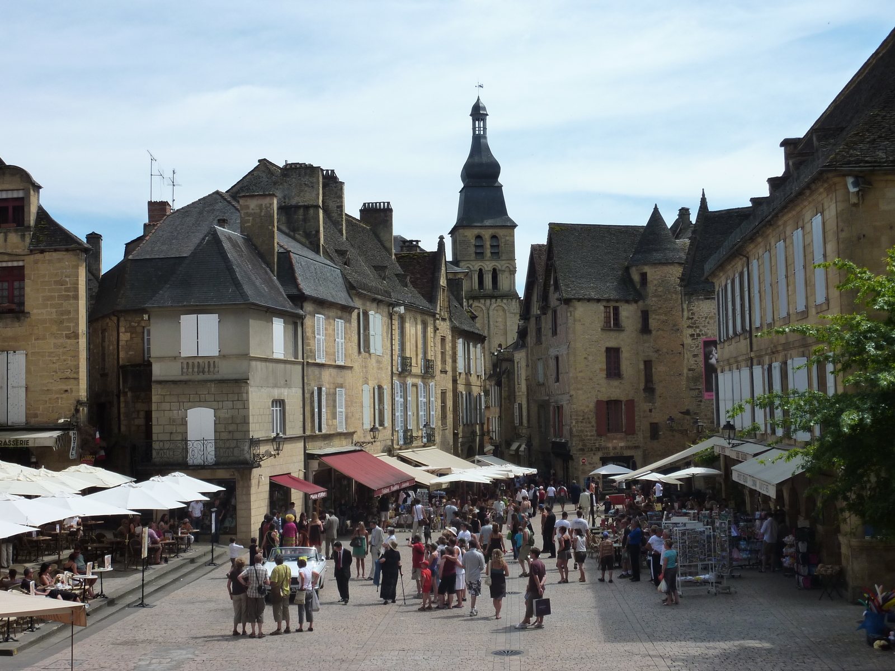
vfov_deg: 30.3
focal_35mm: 48
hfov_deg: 39.7
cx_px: 448
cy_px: 336
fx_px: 1241
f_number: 5
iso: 125
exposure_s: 1/400
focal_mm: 7.9
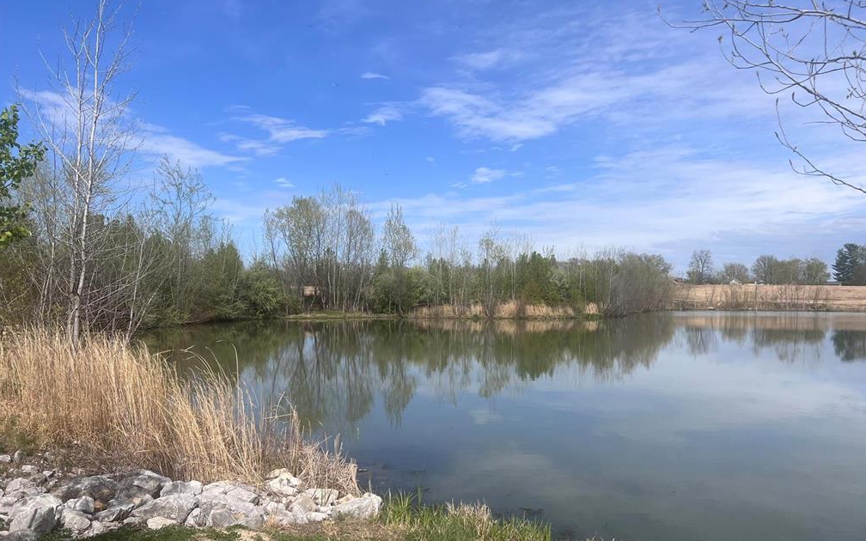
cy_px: 320
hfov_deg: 66.5
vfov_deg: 44.3
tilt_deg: -2.3
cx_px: 435
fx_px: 661
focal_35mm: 28
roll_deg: +0.2
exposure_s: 1/5882
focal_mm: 5.7
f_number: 1.5
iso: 50
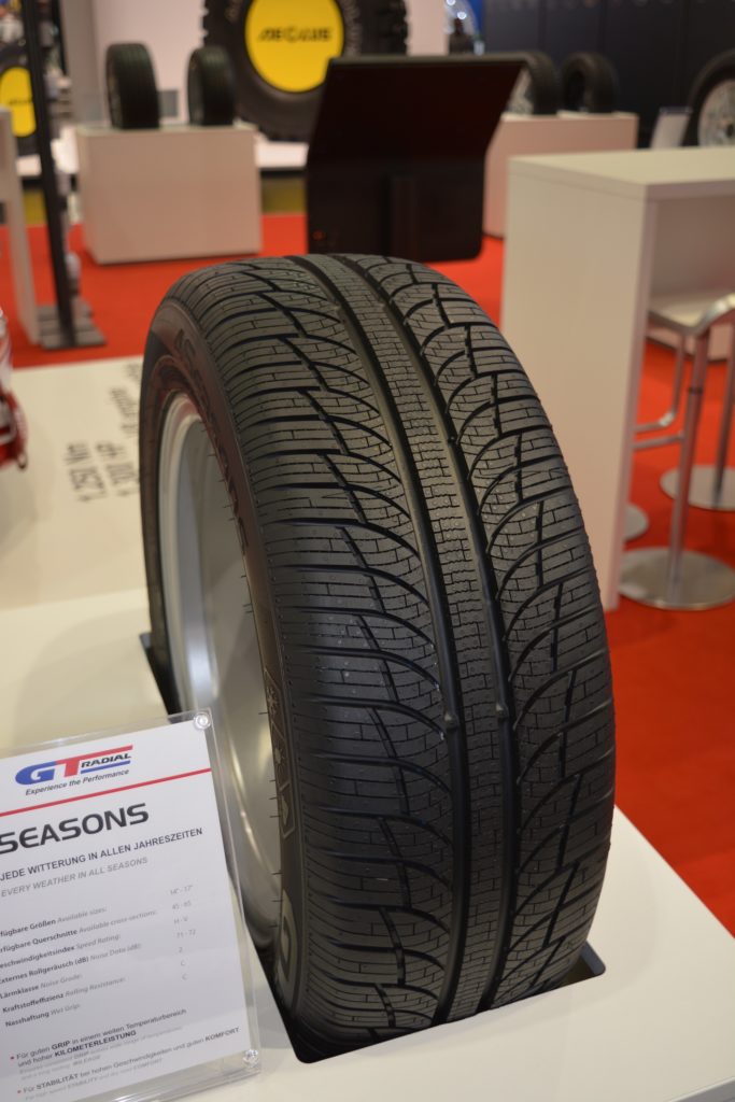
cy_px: 551
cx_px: 368
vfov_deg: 51.3
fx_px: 1148
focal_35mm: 38
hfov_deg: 35.5
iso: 200
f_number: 4
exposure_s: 1/50
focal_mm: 25
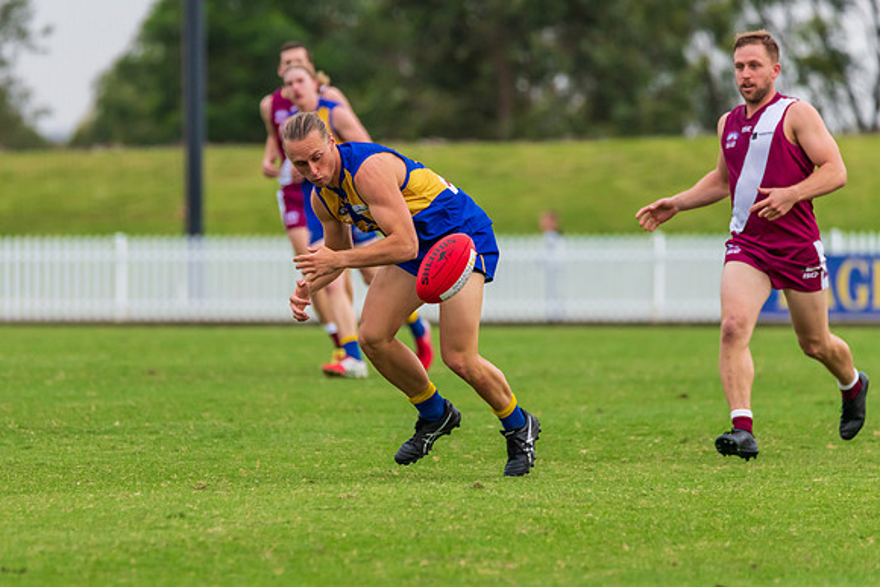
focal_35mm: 475
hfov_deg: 4.3
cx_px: 377
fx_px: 11608
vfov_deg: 2.9
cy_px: 325
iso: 1000
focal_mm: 400
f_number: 6.3
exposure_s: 1/1250
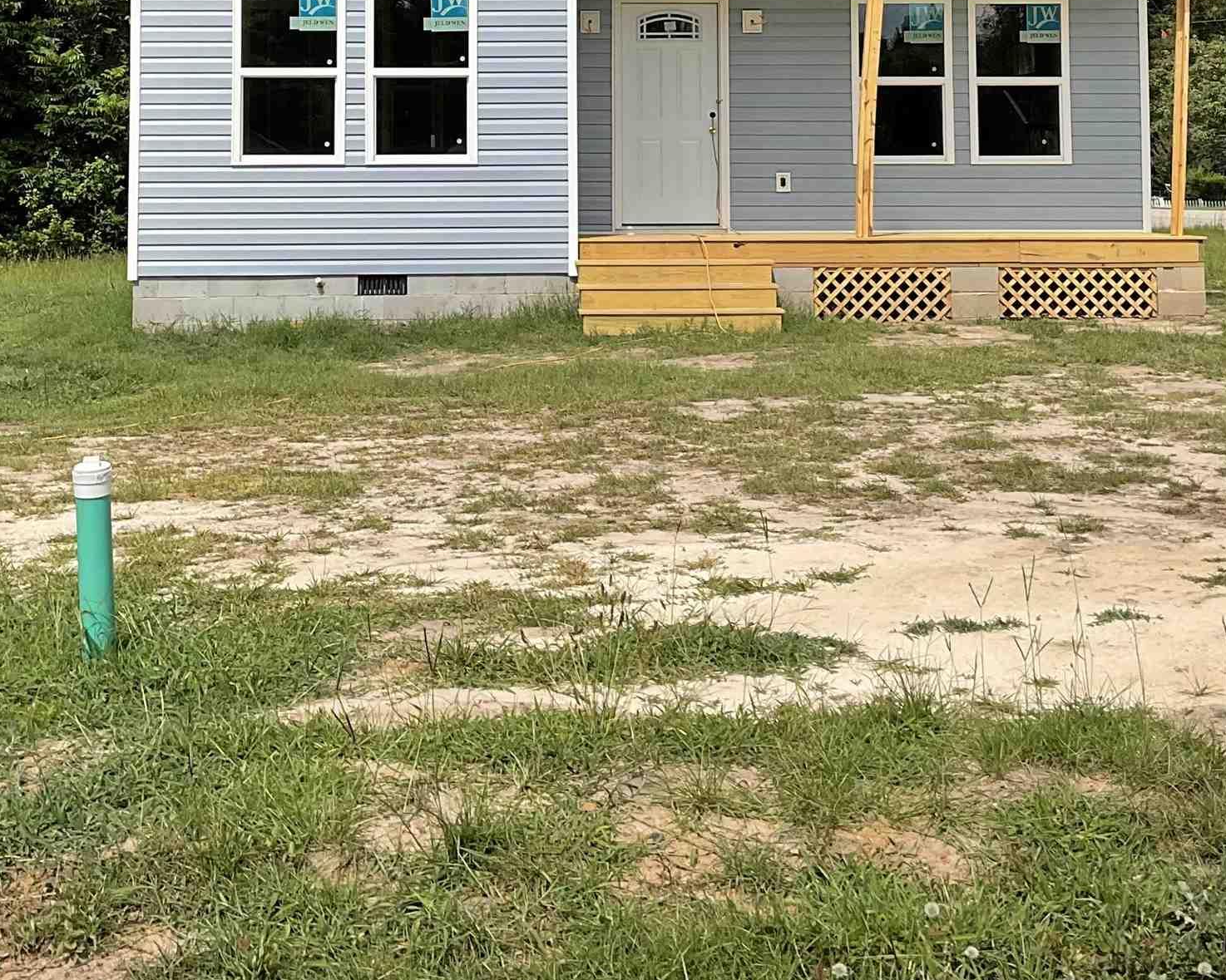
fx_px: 2141
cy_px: 54
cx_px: 610
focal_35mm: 59
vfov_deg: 24.9
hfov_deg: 32.0
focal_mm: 3
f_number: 1.8
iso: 16
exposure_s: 1/2959
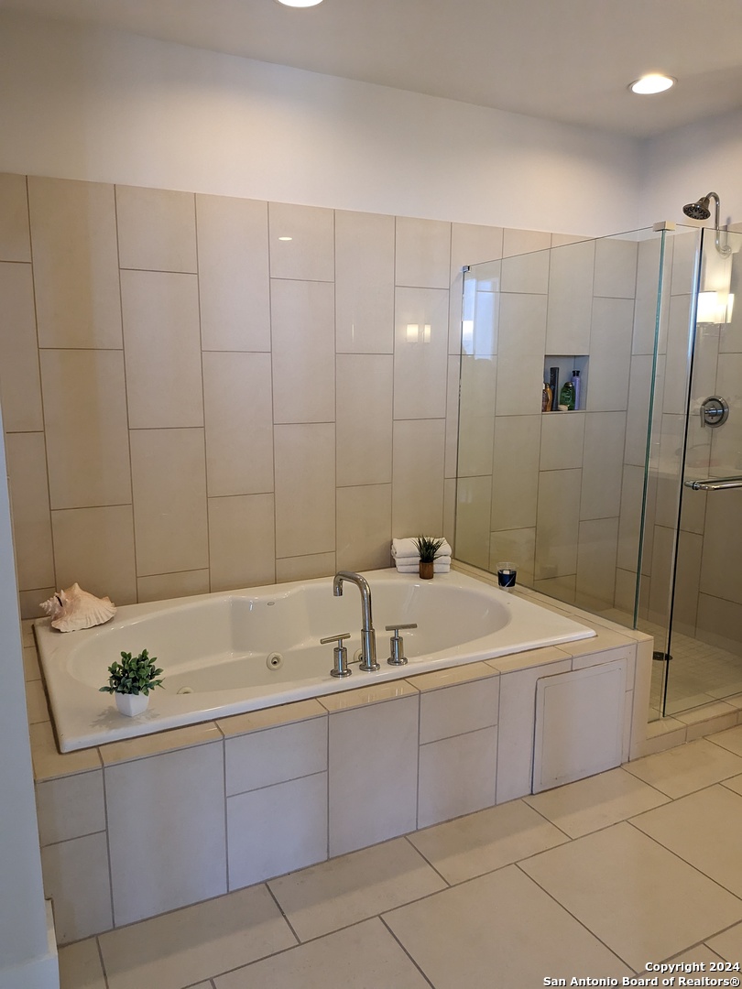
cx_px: 371
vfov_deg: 71.6
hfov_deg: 56.8
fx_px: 686
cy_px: 494
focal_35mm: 24
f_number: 1.7
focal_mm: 4.53
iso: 354
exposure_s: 1/120
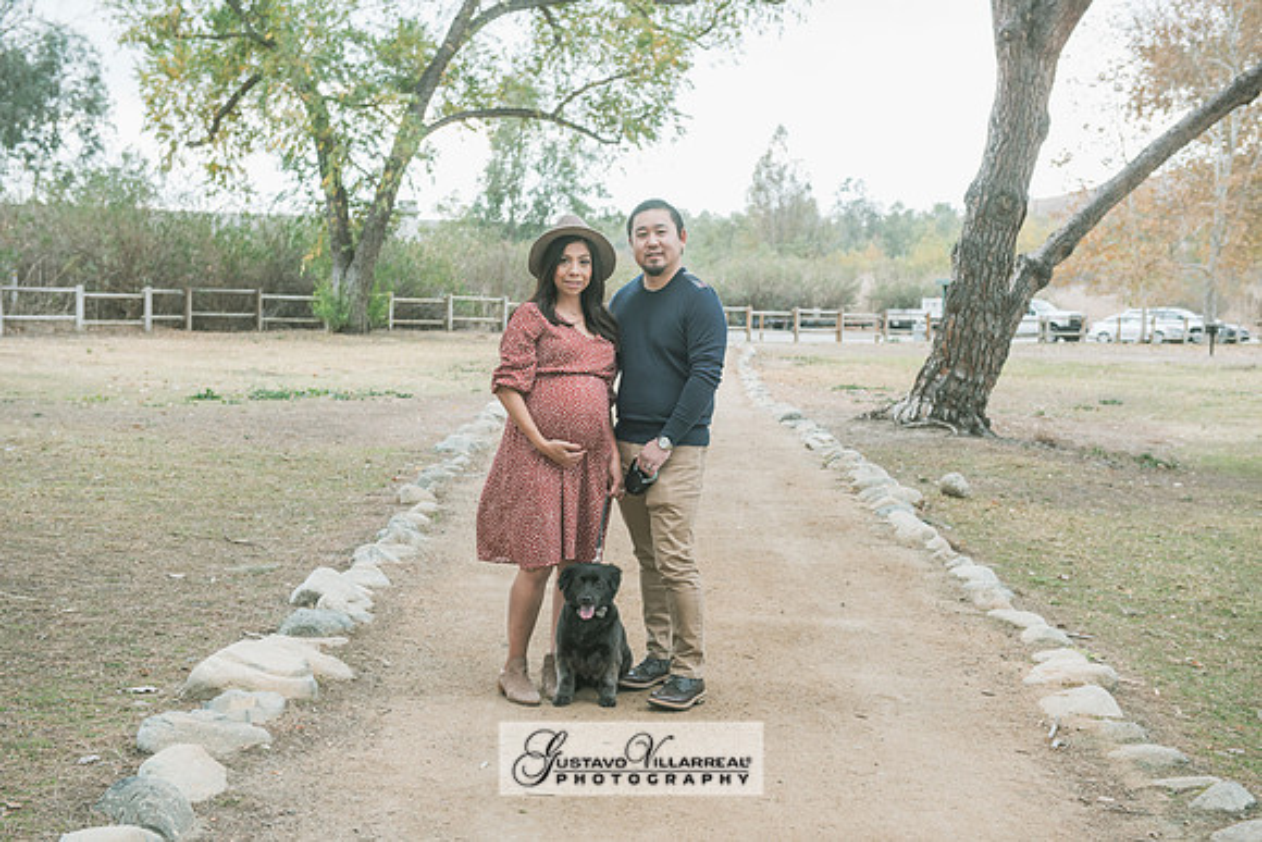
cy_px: 421
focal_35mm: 52
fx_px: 1823
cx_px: 631
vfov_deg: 26.0
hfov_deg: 38.2
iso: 500
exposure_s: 1/125
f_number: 5
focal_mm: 52
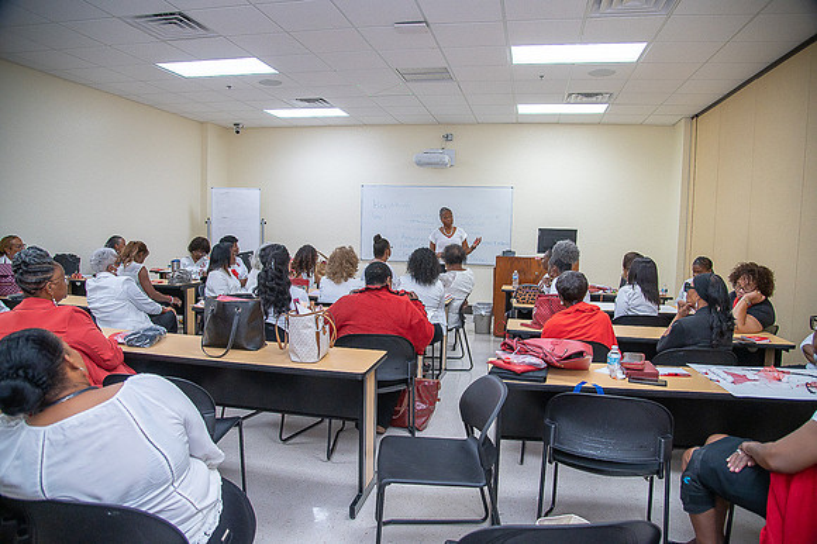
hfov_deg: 73.8
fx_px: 544
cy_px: 272
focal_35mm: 24
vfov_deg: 53.1
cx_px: 408
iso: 800
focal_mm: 24
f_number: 4
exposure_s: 1/200
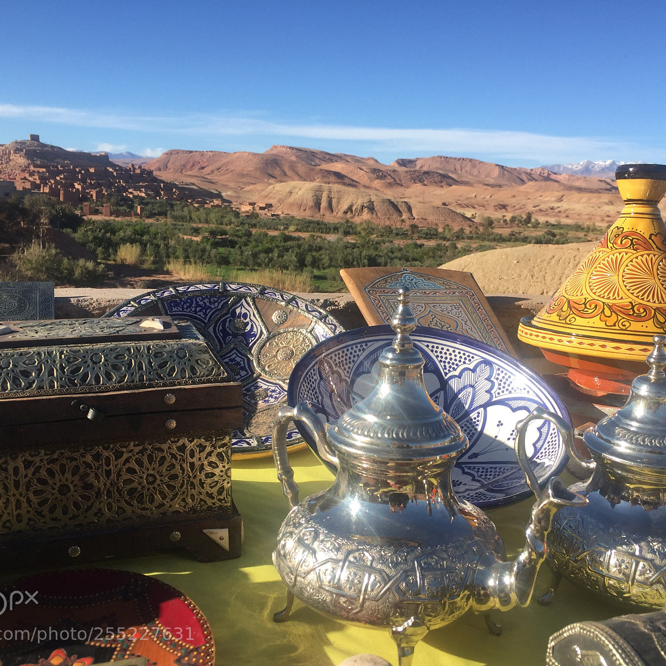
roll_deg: -4.8
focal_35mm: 35
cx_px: 352
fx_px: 762
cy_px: 338
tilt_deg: -10.5
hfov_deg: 47.2
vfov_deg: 47.2
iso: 32
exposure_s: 1/1522
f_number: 2.2
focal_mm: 4.15
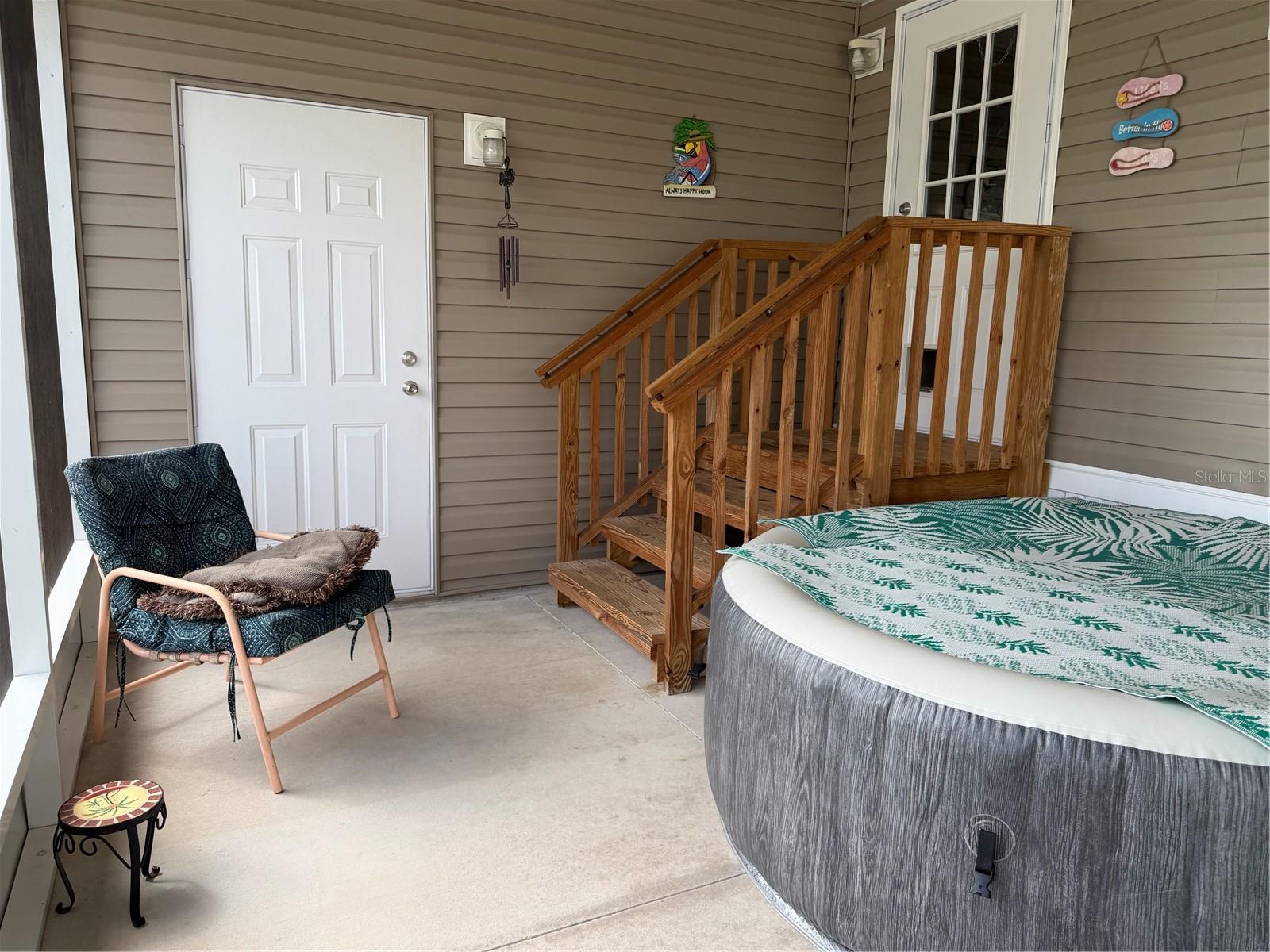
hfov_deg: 71.6
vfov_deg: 56.8
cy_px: 476
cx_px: 635
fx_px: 881
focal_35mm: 24
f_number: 1.78
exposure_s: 1/528
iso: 80
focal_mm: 6.76
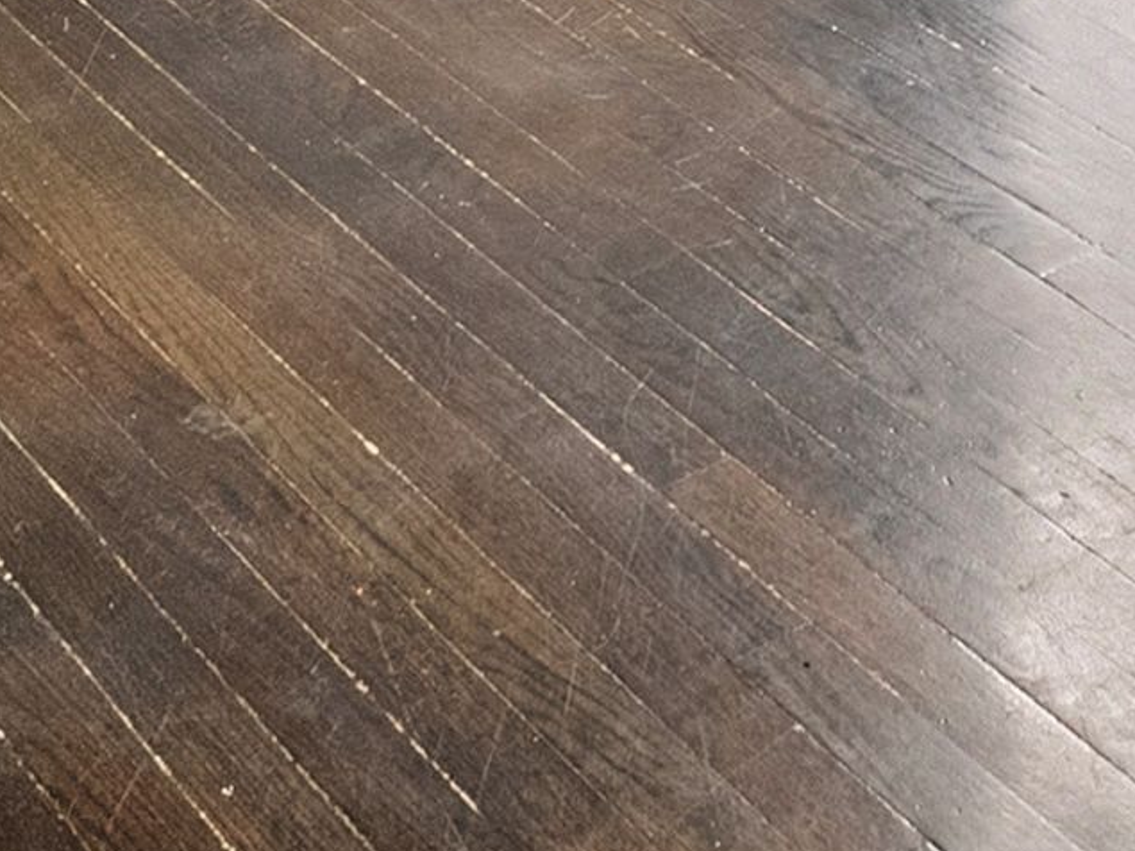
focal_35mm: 90
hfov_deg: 21.4
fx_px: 2950
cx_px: 978
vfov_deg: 12.0
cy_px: -1384
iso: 320
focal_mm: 14
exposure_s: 1/8
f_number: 8
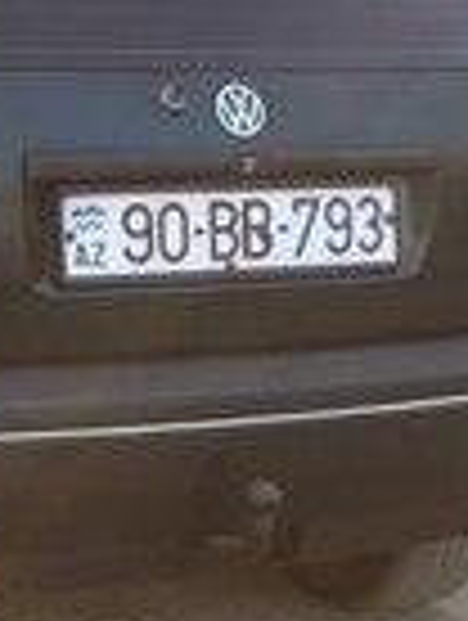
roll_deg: -2.3
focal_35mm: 104
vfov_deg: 18.2
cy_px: 675
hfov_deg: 14.1
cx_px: 50
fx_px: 1869
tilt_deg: -23.8
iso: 32
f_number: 2.2
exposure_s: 1/119
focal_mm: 4.15
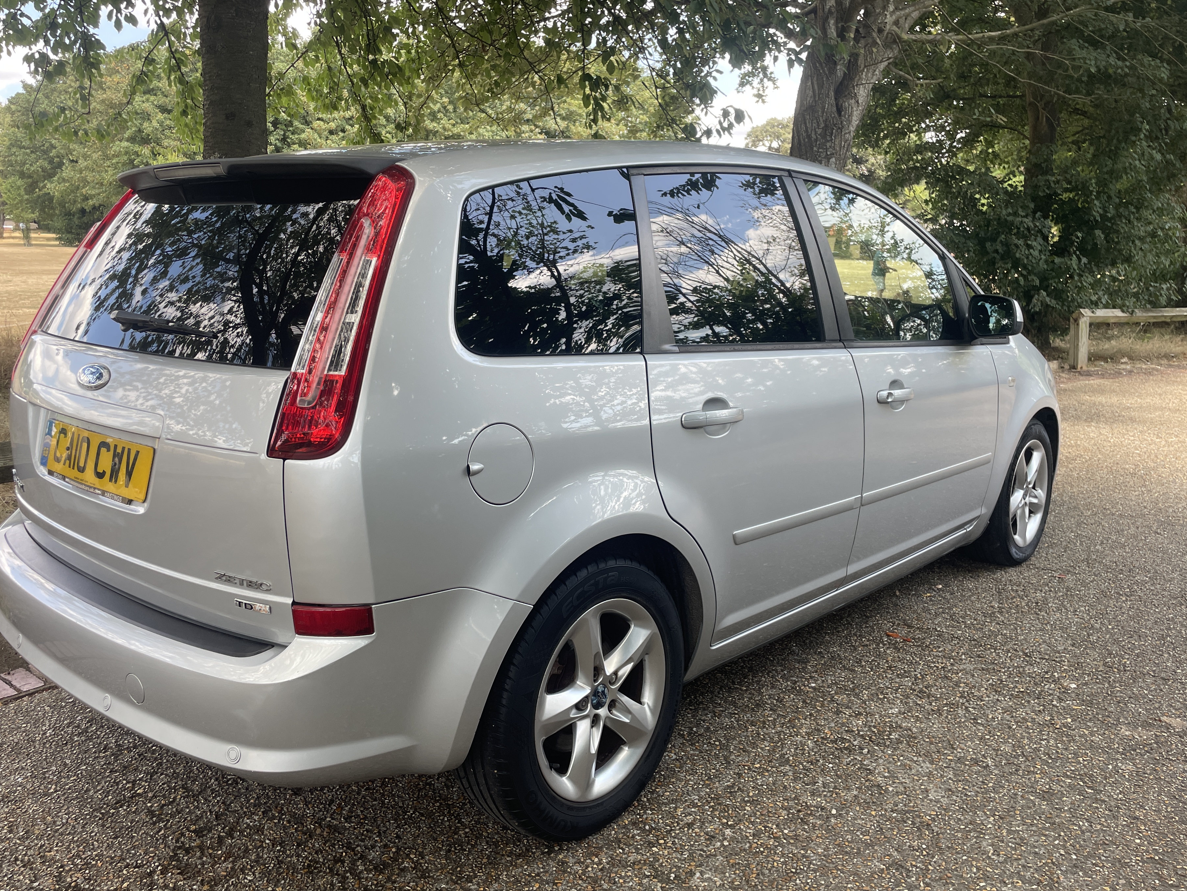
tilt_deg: -7.5
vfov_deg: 48.2
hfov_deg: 61.6
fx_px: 994
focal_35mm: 29
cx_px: 560
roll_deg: +1.6
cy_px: 429
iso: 32
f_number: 1.6
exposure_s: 1/307
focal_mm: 4.2
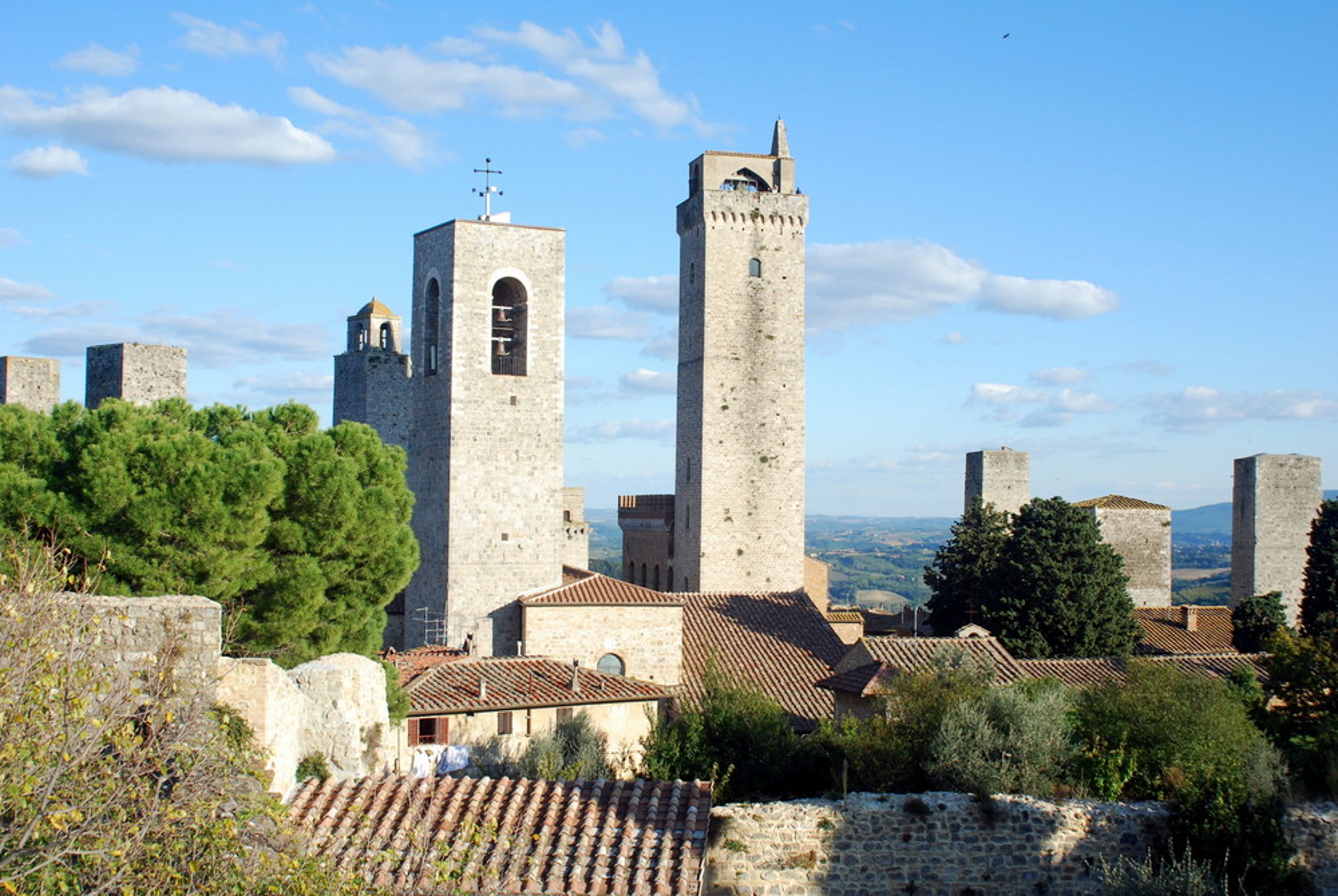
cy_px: 448
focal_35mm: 42
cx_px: 669
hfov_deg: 46.3
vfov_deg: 32.0
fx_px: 1563
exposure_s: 1/200
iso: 200
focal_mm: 28
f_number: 10
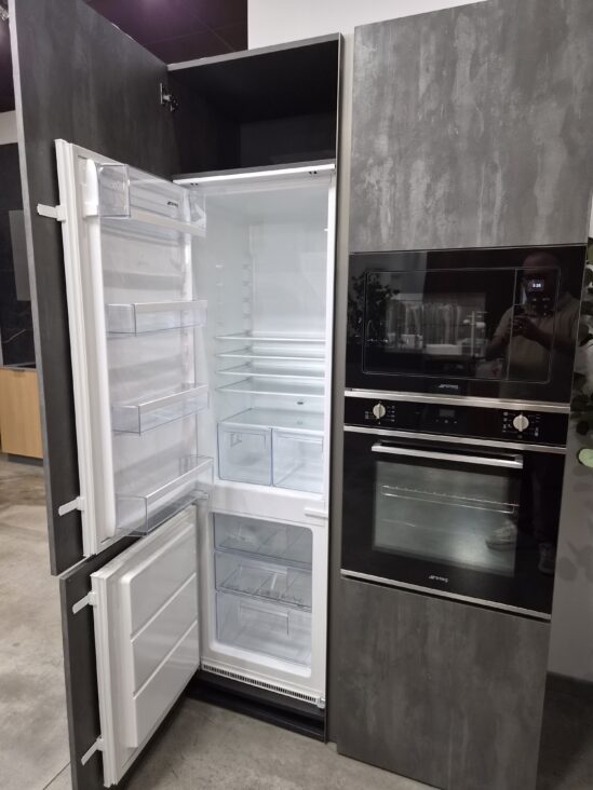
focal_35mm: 23
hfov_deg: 58.9
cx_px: 296
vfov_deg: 73.9
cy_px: 395
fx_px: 525
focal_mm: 5.4
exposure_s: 1/100
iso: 640
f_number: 1.8
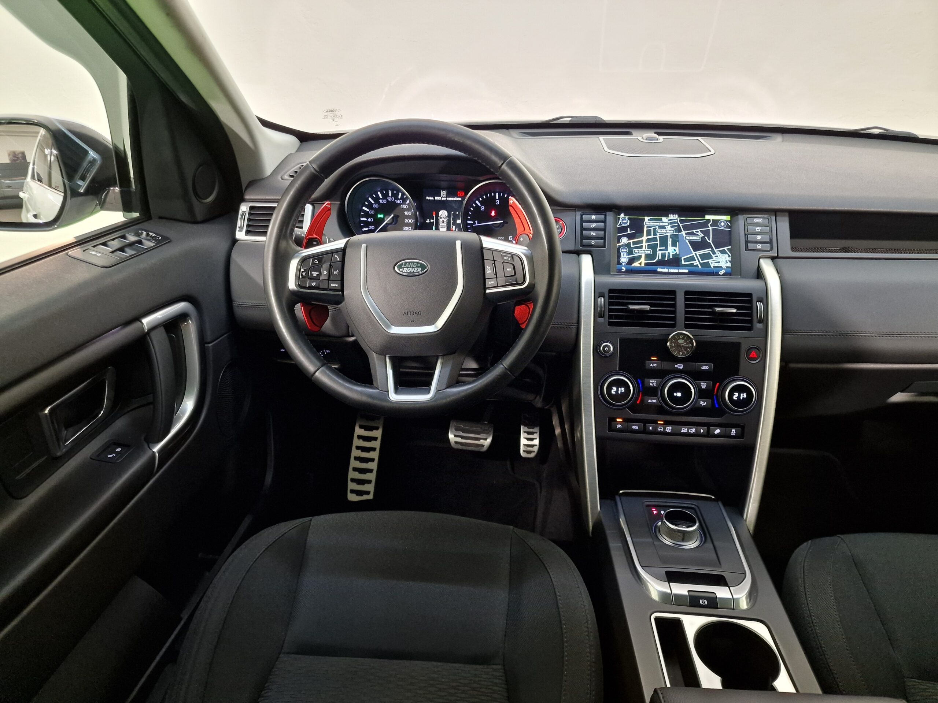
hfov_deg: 73.9
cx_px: 469
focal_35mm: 23
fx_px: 623
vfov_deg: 58.9
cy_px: 352
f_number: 1.8
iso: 400
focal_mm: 6.4
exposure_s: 1/33
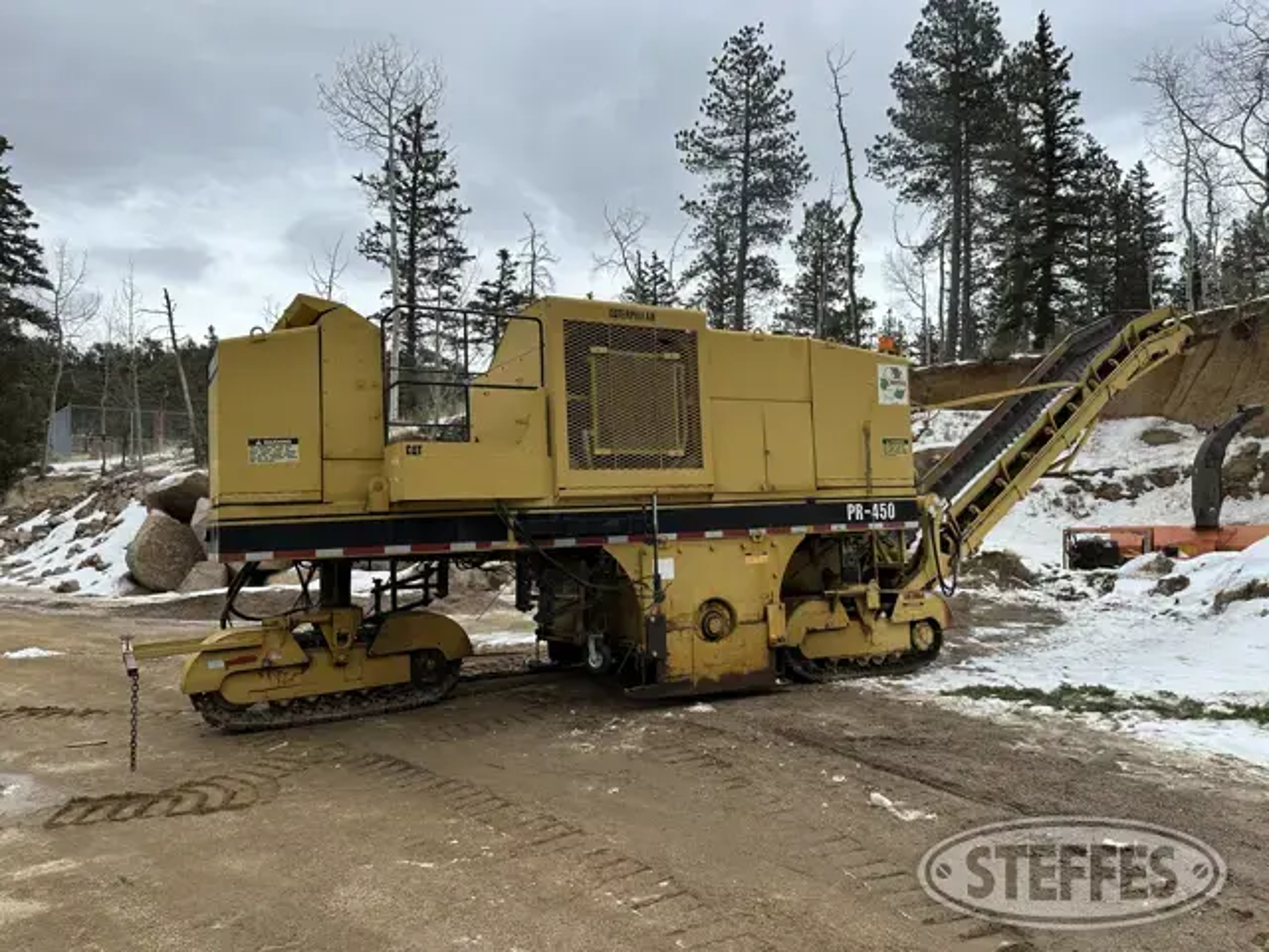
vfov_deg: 56.8
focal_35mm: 24
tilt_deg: +2.2
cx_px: 634
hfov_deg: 71.6
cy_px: 476
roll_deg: +0.1
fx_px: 880
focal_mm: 6.86
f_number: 1.78
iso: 80
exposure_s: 1/1453
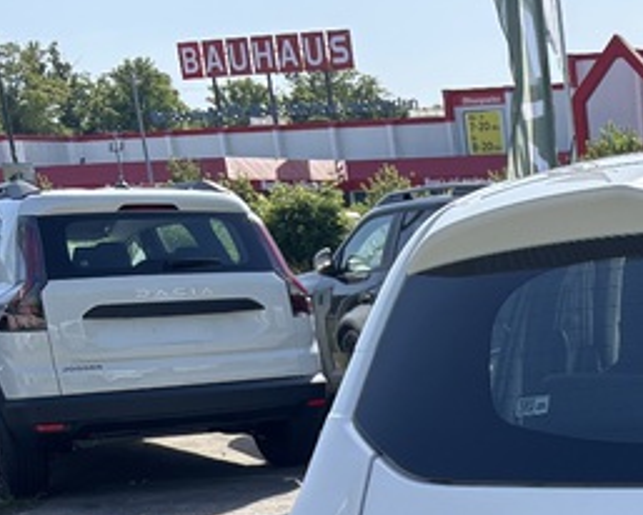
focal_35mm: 79
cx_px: 893
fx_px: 1505
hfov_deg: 21.3
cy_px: 698
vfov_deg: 18.0
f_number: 1.6
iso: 50
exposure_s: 1/1667
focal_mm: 5.96
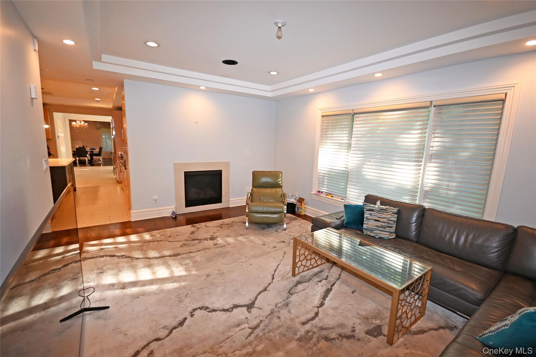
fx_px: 223
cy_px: 178
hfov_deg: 100.4
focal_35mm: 15
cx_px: 268
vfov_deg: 77.3
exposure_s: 1/60
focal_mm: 10
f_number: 4
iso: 560
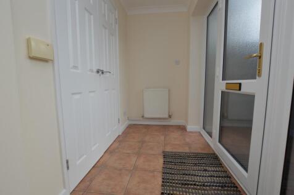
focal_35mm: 15
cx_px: 147
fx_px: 122
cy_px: 98
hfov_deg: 100.4
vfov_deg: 77.3
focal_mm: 10
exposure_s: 1/125
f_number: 5.6
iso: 140
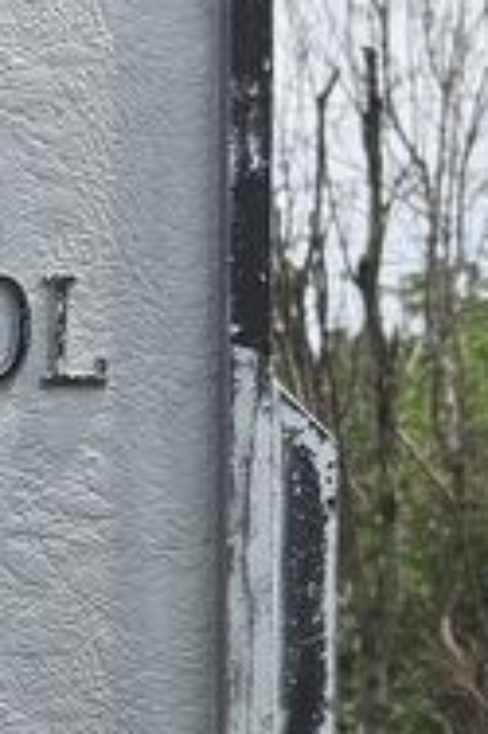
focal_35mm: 102
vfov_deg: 18.9
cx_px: -593
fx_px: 2078
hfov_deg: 11.6
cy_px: 878
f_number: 1.8
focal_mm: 5.4
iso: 25
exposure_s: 1/2000
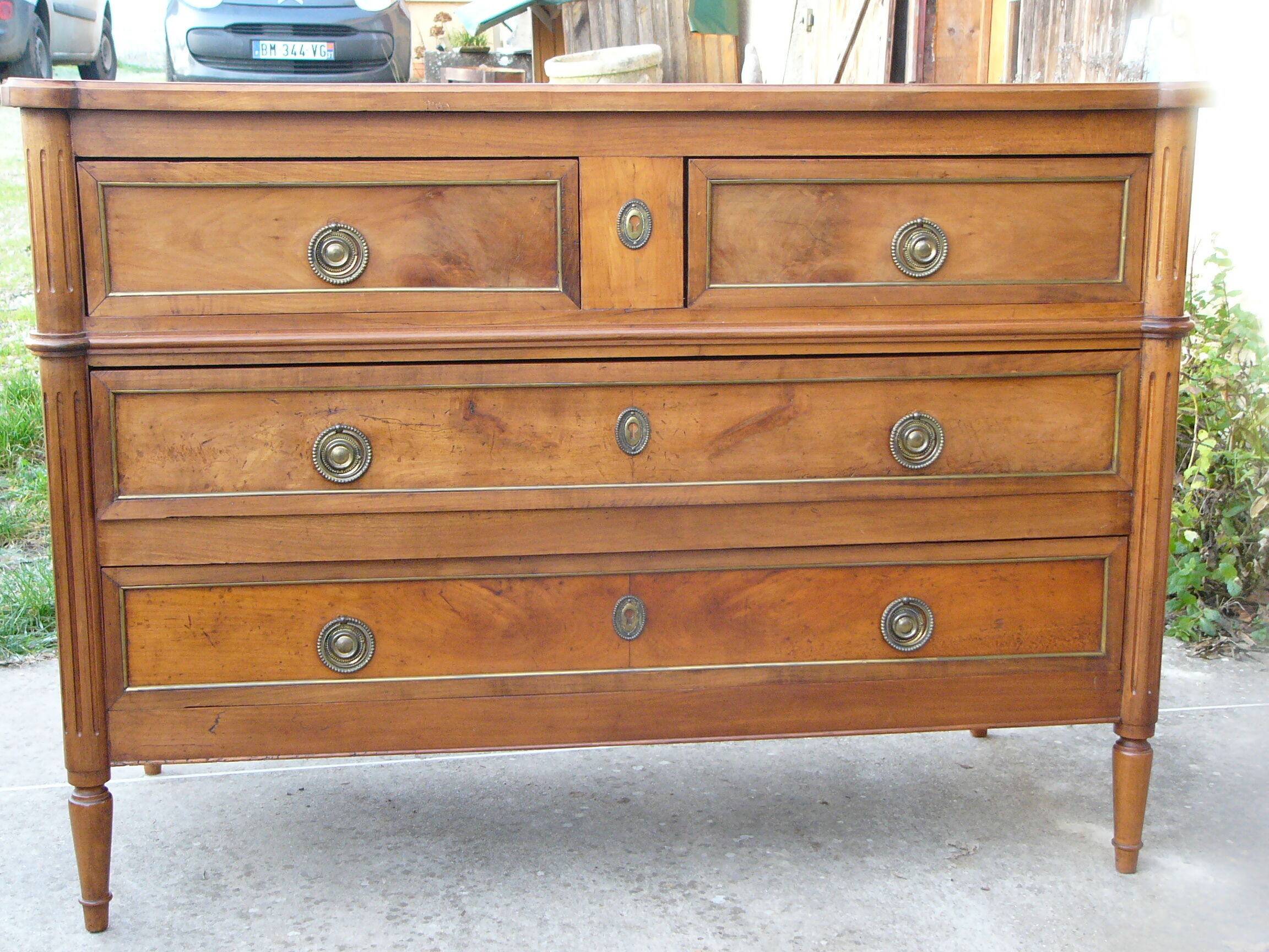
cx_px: 634
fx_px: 1870
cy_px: 476
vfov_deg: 28.6
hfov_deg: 37.5
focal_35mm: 51
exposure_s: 1/60
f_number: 2.8
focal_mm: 8.5
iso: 200
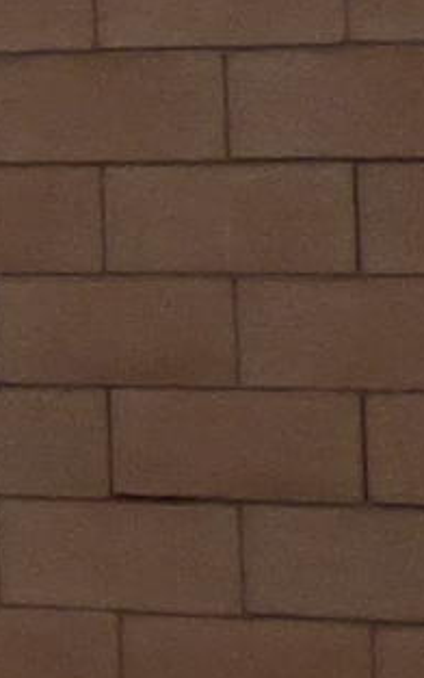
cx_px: -2444
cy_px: 91
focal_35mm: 203
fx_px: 3748
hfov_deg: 4.3
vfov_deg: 10.3
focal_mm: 3.58
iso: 100
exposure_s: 1/2000
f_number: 2.8
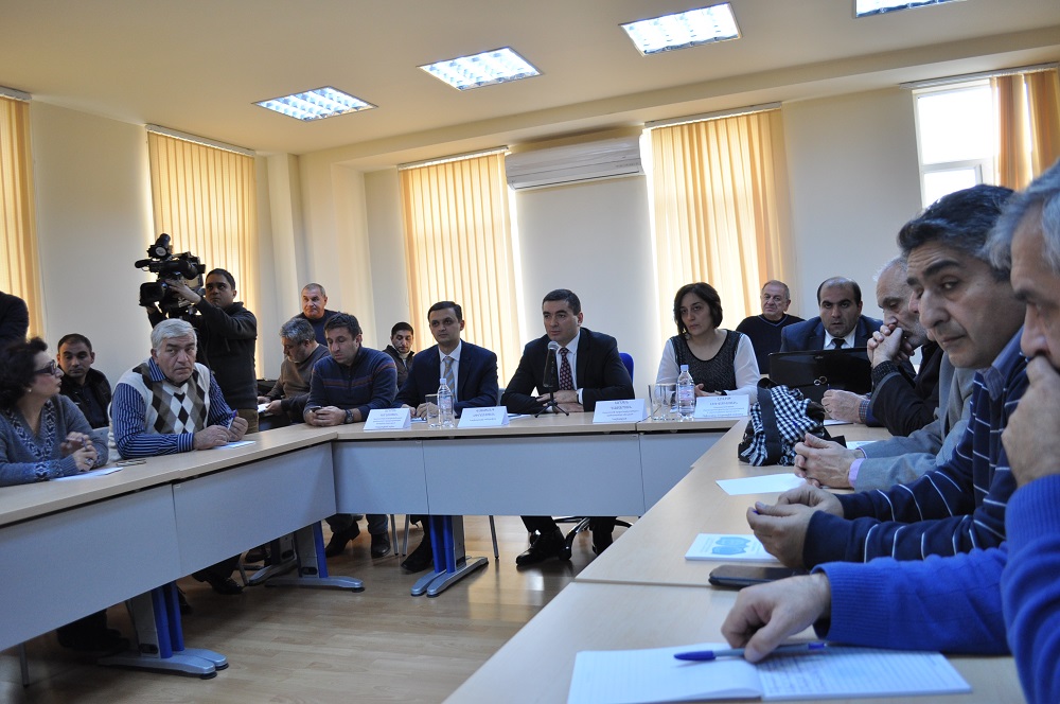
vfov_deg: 47.8
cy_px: 352
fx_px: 794
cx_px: 530
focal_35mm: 27
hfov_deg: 67.4
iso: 500
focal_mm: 18
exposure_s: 1/60
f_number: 4
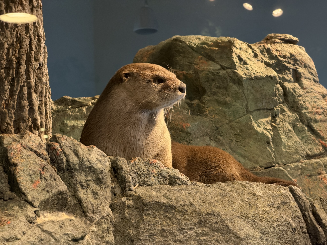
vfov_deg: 14.8
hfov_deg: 19.6
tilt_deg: +8.9
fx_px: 945
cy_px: 122
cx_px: 164
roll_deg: +1.5
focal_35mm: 100
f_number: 2.8
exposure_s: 1/60
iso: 400
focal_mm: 16.89
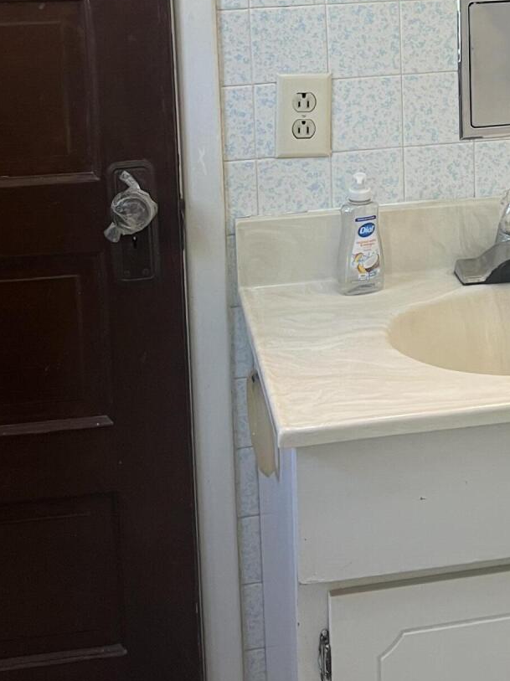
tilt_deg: -7.7
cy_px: 61
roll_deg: +1.9
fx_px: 1258
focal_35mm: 64
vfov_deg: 29.0
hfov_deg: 22.6
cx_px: 410
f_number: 1.5
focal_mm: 5.7
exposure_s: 1/60
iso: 80
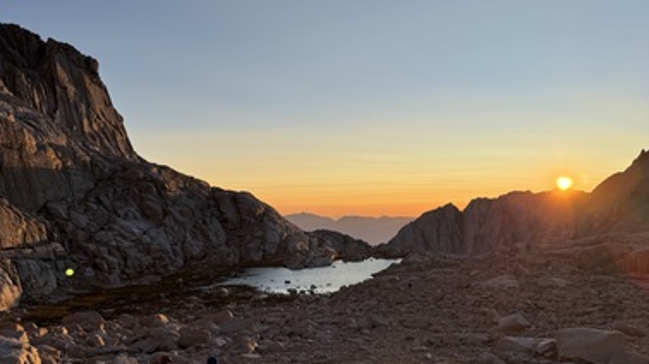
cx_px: 316
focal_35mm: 36
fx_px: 619
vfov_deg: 32.6
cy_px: 225
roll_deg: +0.1
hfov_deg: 55.3
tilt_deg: -2.6
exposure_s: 1/2252
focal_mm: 6.76
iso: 80
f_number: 1.78
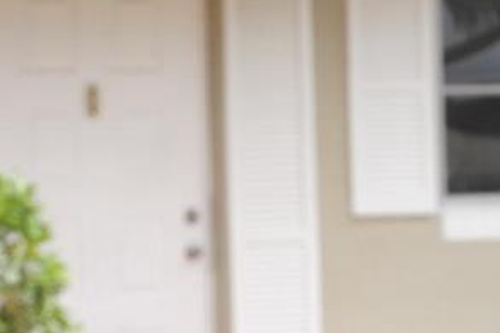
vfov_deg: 5.8
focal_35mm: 235
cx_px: 205
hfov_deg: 8.8
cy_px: 347
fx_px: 3262
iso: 100
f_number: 10
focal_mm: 28
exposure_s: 1/180
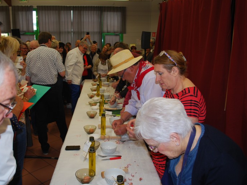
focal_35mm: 30
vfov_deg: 46.8
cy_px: 93
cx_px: 115
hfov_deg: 59.9
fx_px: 214
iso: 200
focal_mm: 18
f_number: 3.8
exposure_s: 1/60
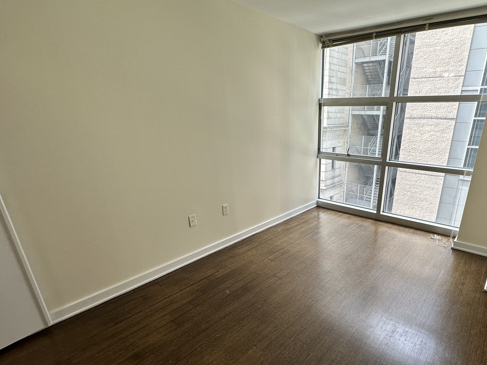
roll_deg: -0.7
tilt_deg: -21.5
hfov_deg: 80.3
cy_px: 222
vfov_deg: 65.2
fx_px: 281
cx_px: 303
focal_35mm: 20
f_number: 2.2
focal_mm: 2.22
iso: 64
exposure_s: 1/120
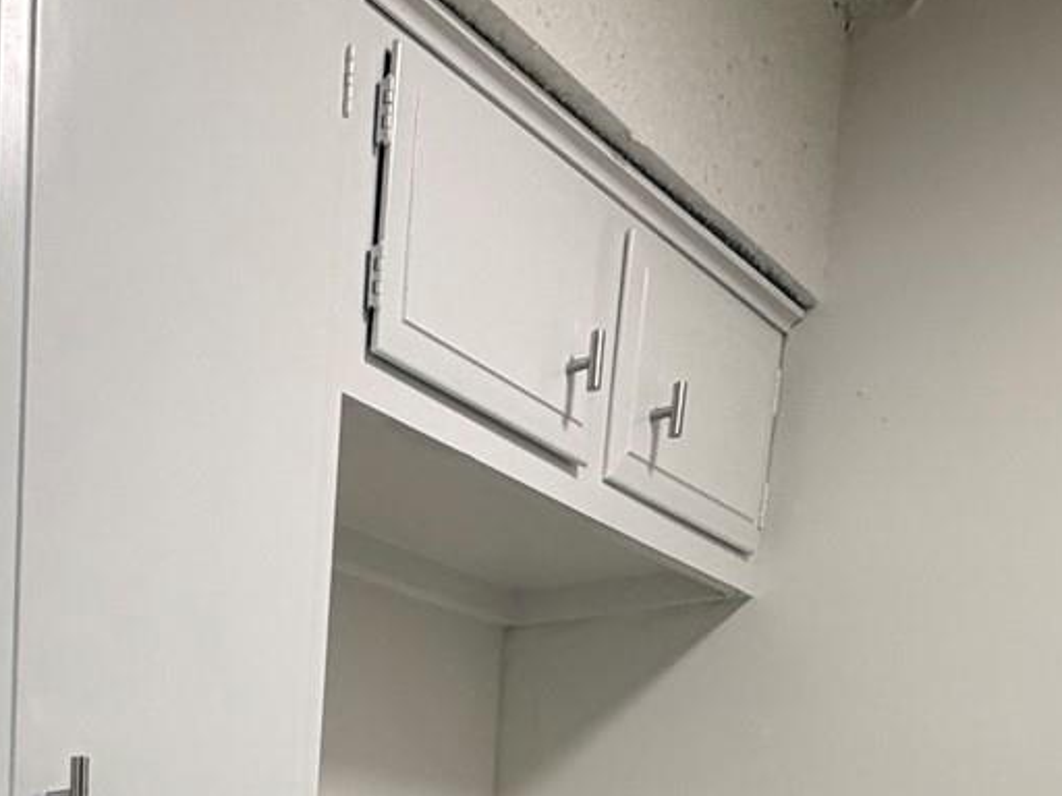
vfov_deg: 21.0
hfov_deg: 30.7
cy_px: 1279
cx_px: -106
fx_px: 1718
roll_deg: +0.1
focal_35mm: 56
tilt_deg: -8.5
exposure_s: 1/120
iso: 100
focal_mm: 2.22
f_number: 2.2
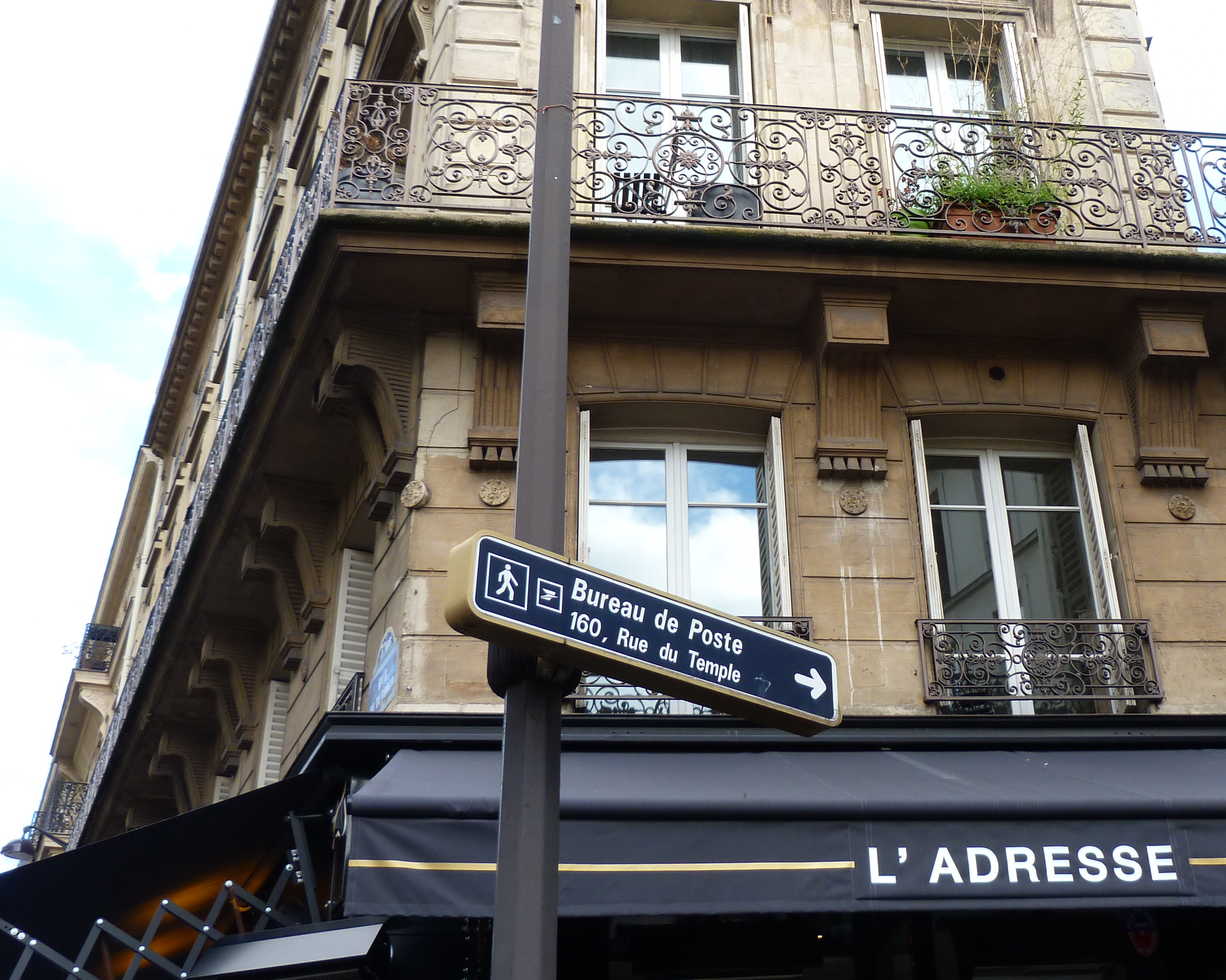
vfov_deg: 34.7
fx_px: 1560
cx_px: 813
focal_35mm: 43
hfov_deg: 42.4
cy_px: 363
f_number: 3.6
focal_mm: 5.2
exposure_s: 1/125
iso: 80
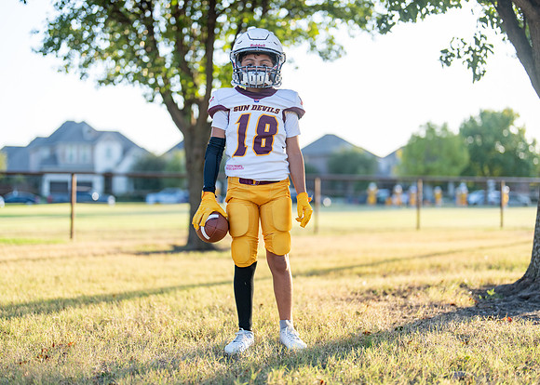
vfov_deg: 26.9
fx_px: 806
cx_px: 270
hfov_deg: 37.0
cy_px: 192
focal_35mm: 53
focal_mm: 50
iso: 100
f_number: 1.2
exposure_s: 1/1000
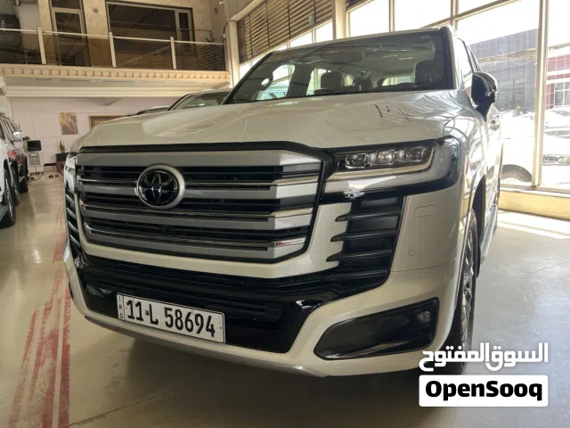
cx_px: 285
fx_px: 428
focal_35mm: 26
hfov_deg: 67.3
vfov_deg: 53.1
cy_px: 214
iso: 40
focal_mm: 5.7
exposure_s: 1/121
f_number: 1.5
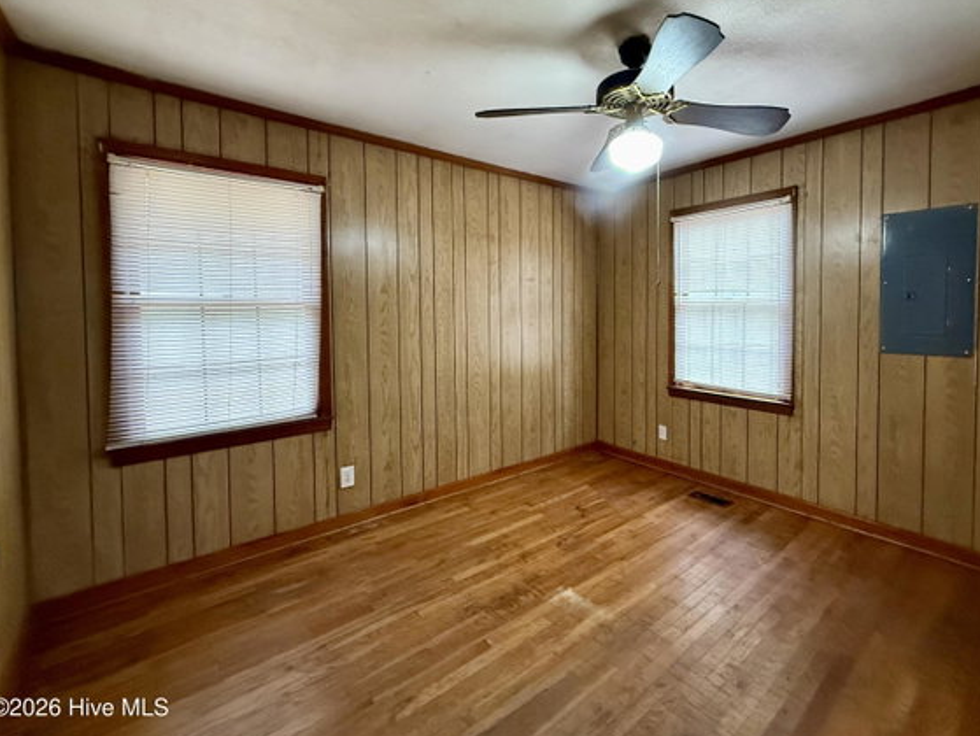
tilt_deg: -1.1
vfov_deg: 77.9
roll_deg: +0.2
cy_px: 326
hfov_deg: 94.0
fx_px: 453
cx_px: 550
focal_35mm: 16
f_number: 2.2
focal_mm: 2.22
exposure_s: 1/60
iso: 640
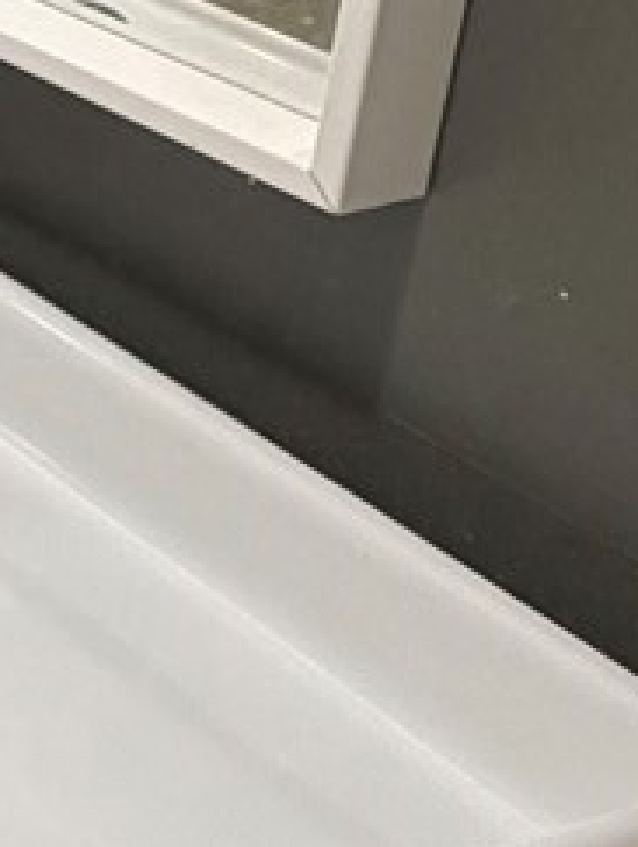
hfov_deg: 11.2
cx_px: -1185
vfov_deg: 19.5
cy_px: -279
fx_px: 2255
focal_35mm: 92
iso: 200
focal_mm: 2.22
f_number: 2.2
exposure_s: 1/120
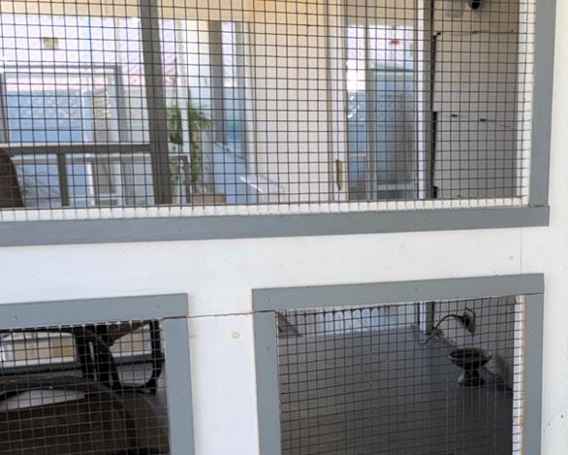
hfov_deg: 30.7
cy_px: 302
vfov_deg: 25.3
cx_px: 453
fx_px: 1009
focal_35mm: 60
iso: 50
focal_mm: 6.76
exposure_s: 1/175
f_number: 1.78
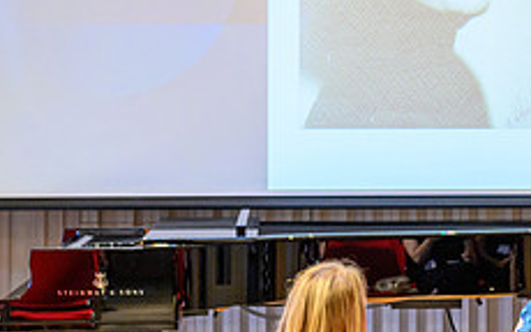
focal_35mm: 140
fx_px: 2027
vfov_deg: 9.3
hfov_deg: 14.5
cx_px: 623
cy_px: 54
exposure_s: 1/250
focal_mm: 54
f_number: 2.8
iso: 1400
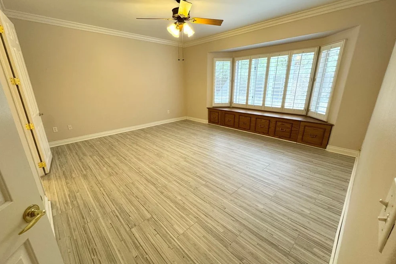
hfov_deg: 100.4
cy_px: 133
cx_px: 193
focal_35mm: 15
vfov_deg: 77.3
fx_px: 165
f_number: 2.2
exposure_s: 1/60
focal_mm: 2.22
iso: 200
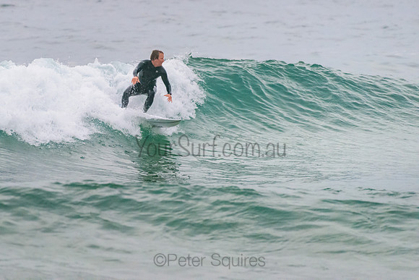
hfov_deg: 3.4
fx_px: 7137
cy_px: 108
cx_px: 162
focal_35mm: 613
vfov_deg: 2.2
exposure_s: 1/1250
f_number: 5.6
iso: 3200
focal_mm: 500
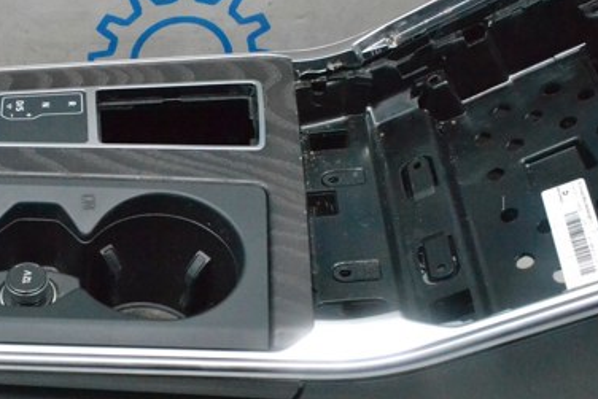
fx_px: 847
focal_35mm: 51
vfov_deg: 26.5
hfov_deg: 37.5
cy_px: 180
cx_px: 119
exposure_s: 1/125
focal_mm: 20
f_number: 10
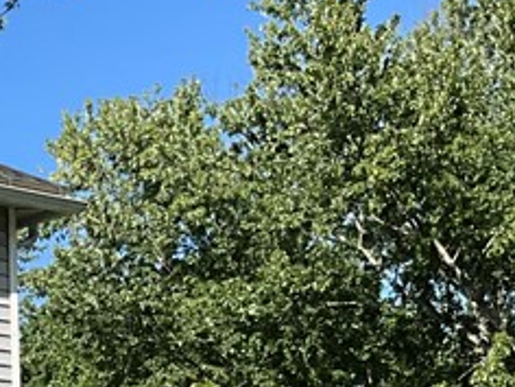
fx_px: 1875
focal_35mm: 126
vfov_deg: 11.4
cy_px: 536
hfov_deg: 13.5
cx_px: -502
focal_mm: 3
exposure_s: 1/1848
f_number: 1.8
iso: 25
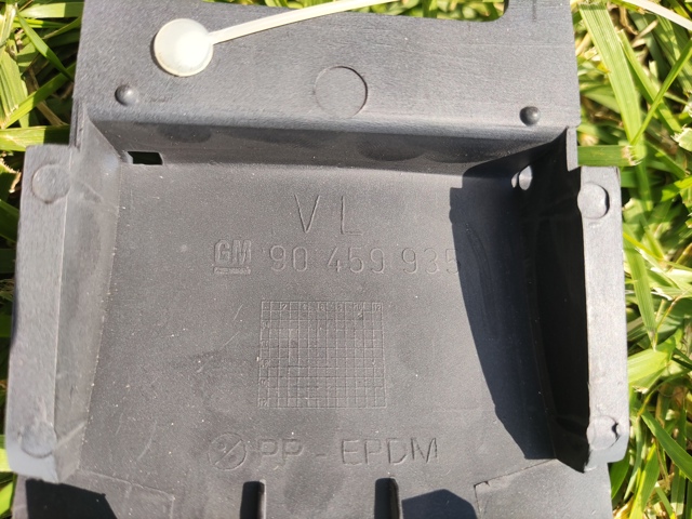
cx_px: 346
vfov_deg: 53.1
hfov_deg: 67.3
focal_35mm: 26
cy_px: 260
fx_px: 520
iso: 50
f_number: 1.79
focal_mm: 4.71
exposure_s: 1/712
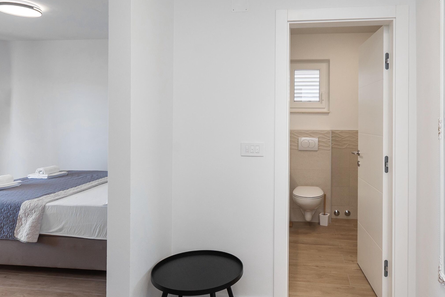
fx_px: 309
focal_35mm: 25
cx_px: 256
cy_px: 126
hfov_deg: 71.1
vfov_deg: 51.1
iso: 200
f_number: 8
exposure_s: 1/40
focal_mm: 12
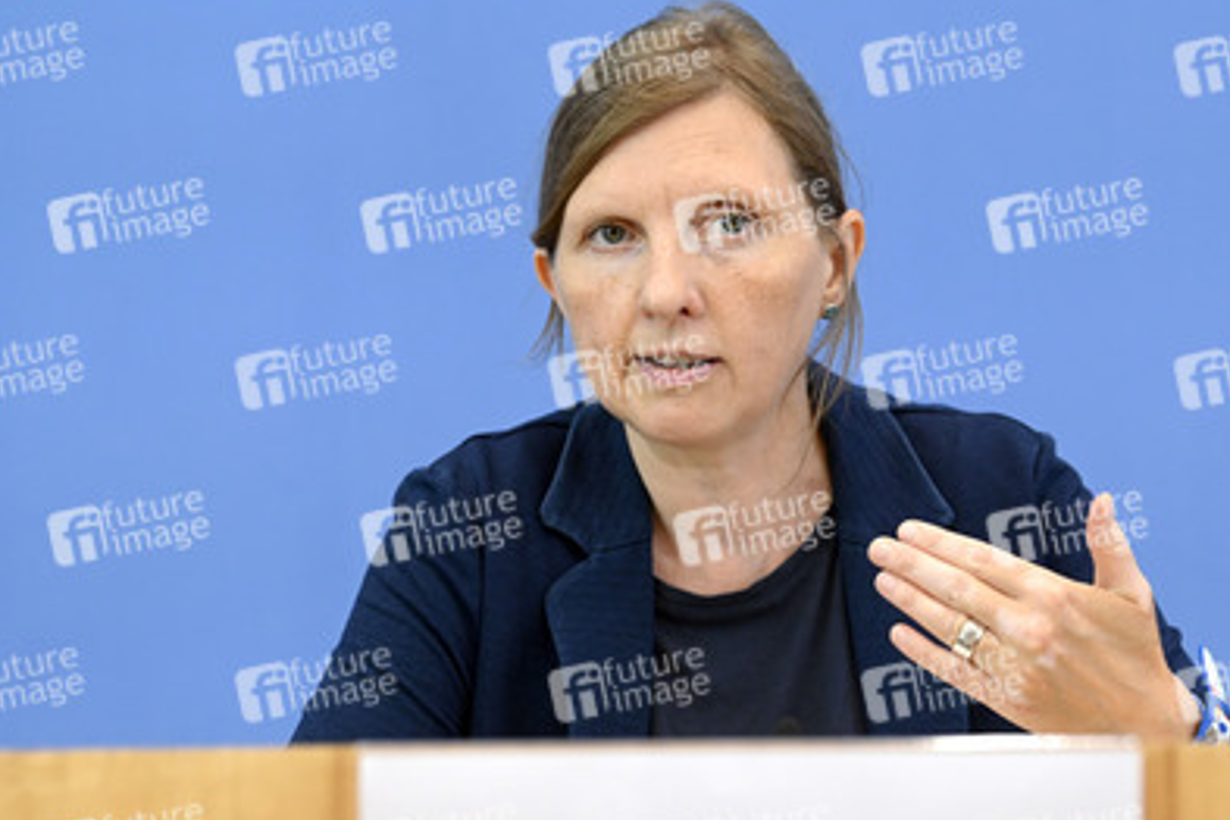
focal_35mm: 117
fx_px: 3997
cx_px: 671
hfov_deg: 17.5
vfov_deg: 11.7
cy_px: 451
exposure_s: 1/800
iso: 3200
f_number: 5
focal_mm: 102
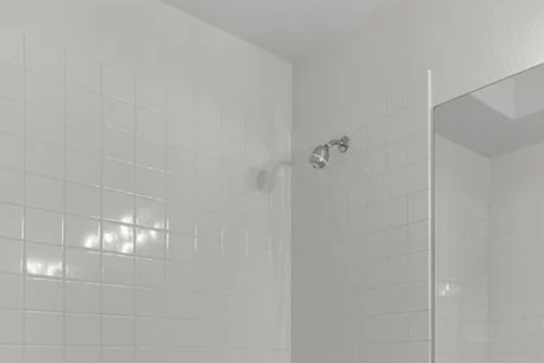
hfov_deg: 50.4
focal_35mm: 35
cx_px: 452
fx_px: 529
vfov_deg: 34.3
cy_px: 369
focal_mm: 10
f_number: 9
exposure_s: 1/6
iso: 320
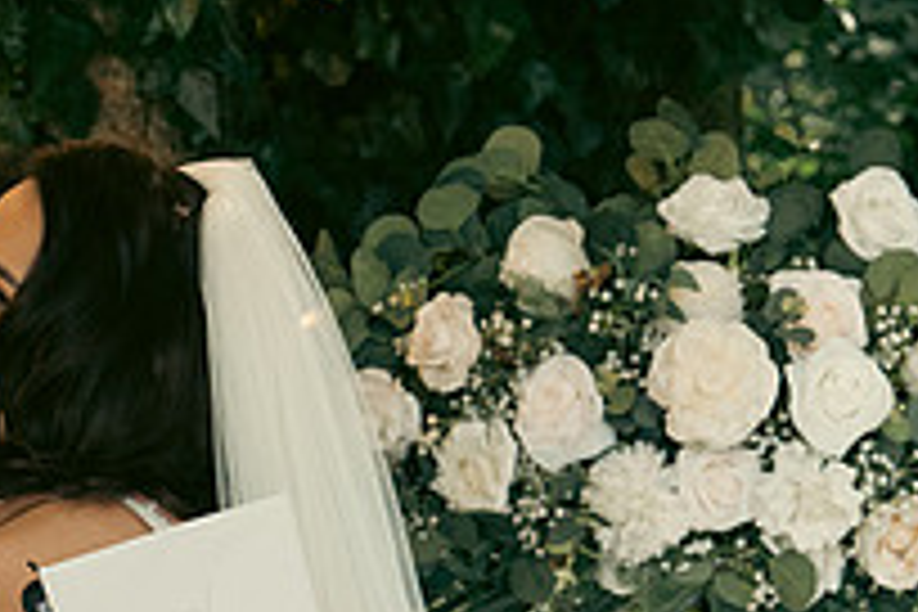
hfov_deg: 10.0
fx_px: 5227
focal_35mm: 205
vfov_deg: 6.7
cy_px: 704
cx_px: 108
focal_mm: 48
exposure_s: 1/200
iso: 800
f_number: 3.5
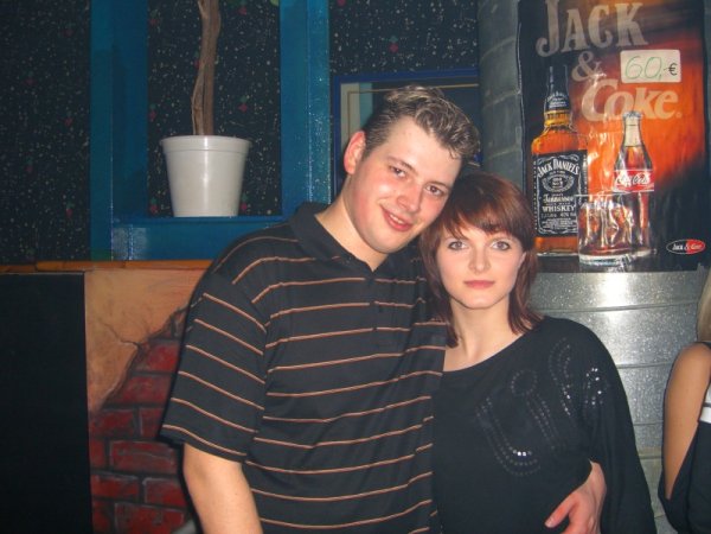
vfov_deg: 37.7
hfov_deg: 49.0
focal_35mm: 38
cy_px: 267
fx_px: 781
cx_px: 356
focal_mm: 7.9
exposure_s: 1/60
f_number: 2.8
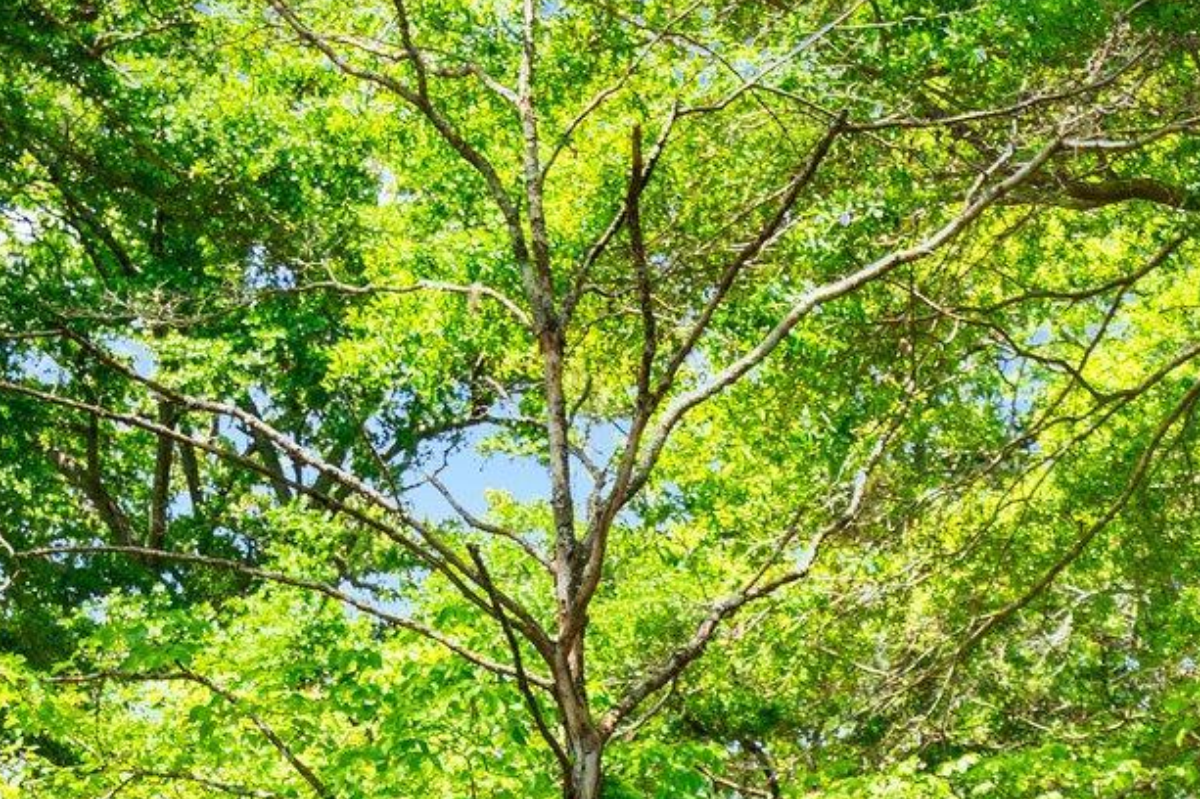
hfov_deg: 17.4
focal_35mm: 117
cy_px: 1231
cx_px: 922
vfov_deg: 11.2
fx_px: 3898
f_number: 4
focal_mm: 35
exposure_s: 1/250
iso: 100
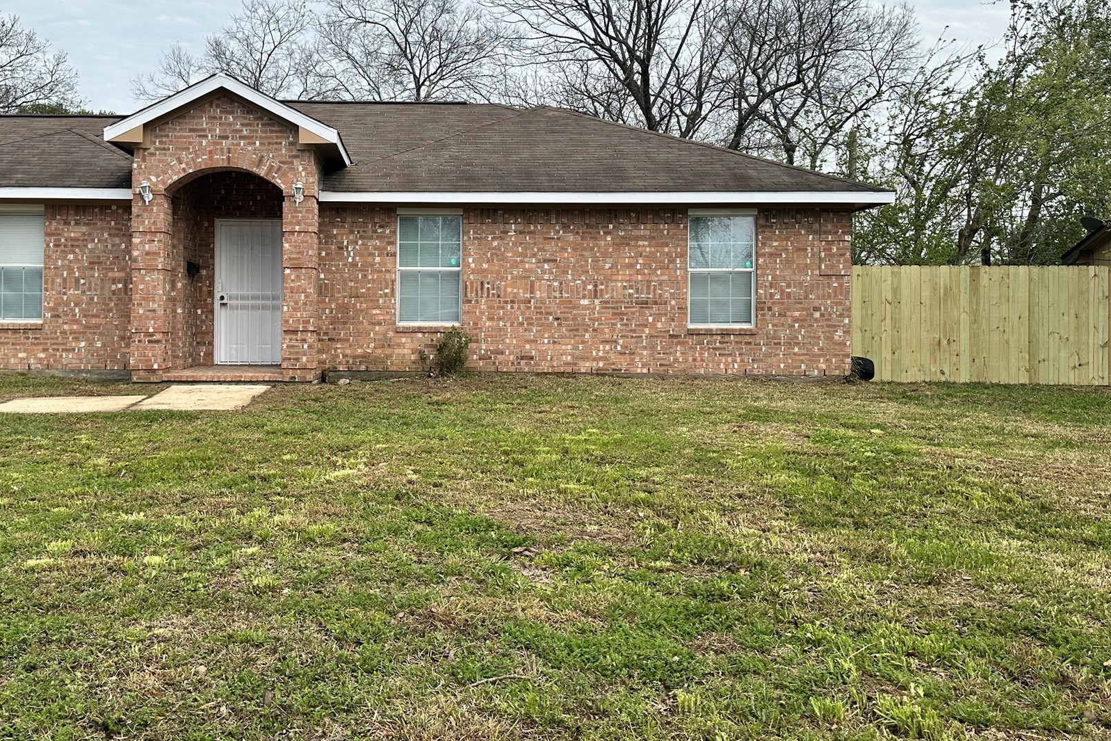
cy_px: 310
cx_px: 421
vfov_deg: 41.0
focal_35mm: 32
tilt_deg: +0.5
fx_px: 987
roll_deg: +0.3
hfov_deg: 58.0
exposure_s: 1/3861
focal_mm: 6.86
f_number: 1.78
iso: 80
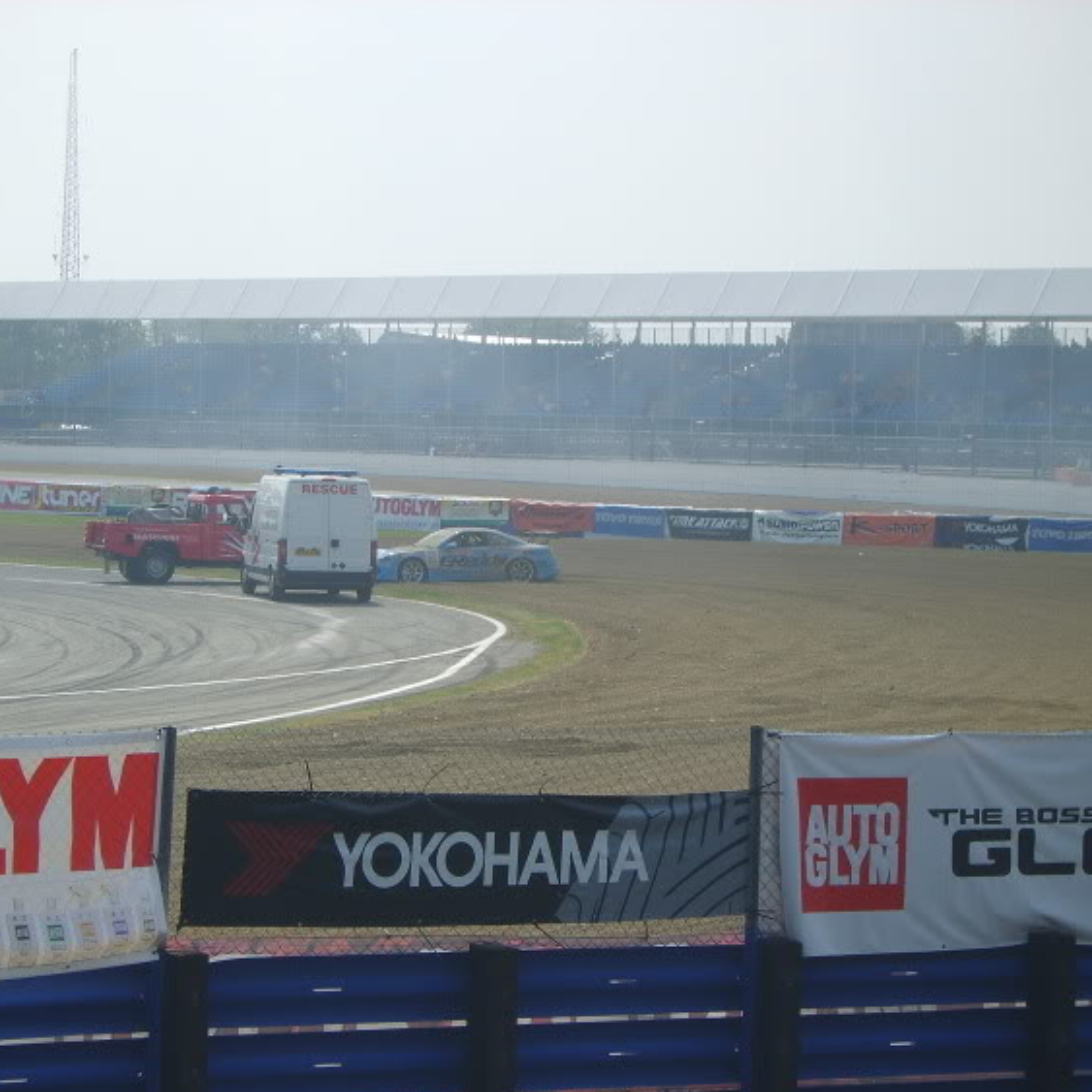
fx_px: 5211
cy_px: 592
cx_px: 425
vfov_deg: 12.0
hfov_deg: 12.0
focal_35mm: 146
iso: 50
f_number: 7.4
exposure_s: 1/320
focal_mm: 23.4
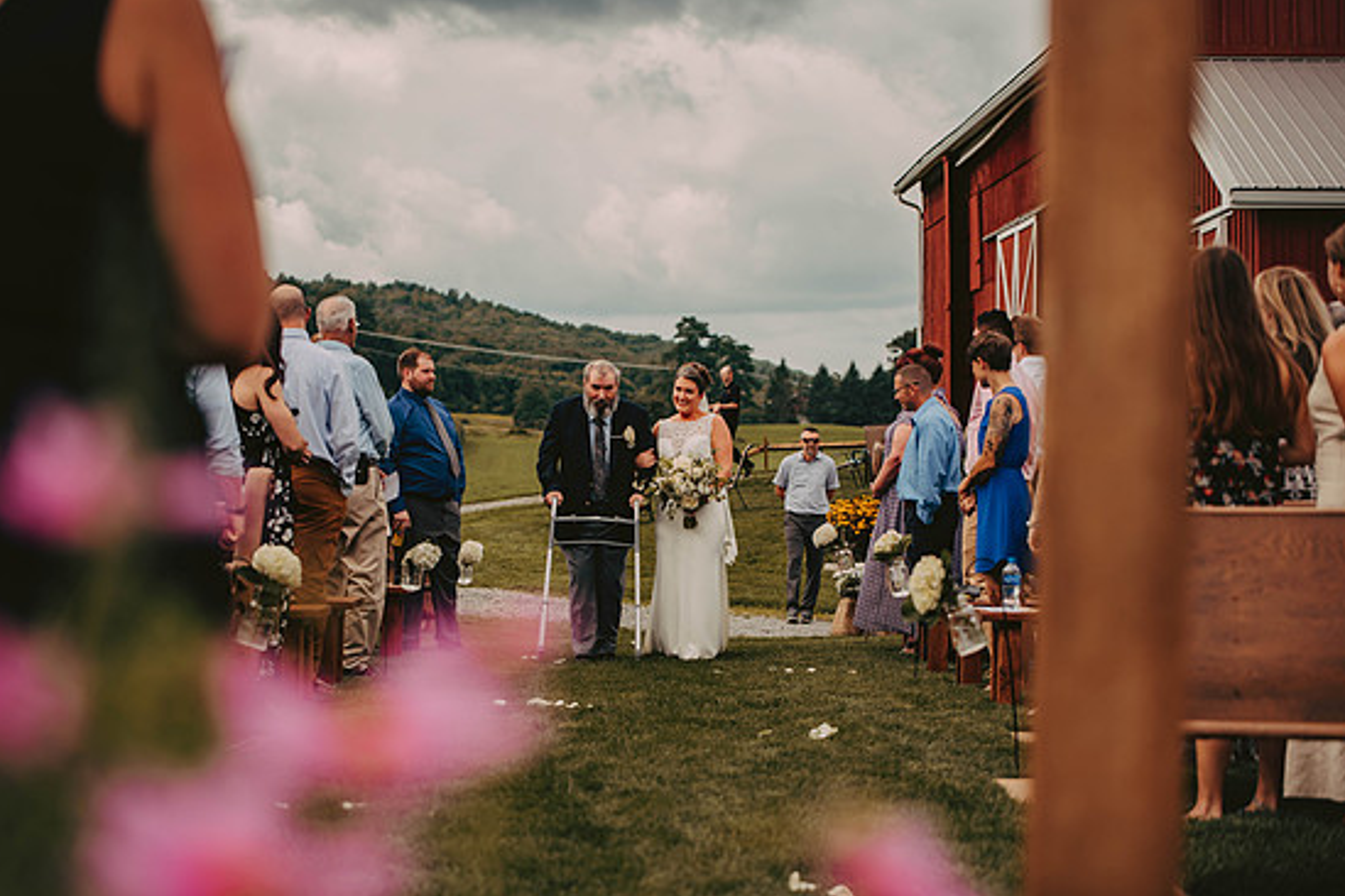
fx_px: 2765
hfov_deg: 27.3
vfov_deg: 18.4
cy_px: 430
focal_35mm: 74
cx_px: 642
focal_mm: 70
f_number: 2.8
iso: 200
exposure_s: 1/2500
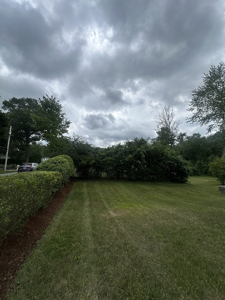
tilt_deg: +7.2
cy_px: 150
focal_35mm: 14
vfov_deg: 102.1
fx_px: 121
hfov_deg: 85.7
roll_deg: +0.8
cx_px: 112
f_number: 2.2
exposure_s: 1/3040
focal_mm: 2.22
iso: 40
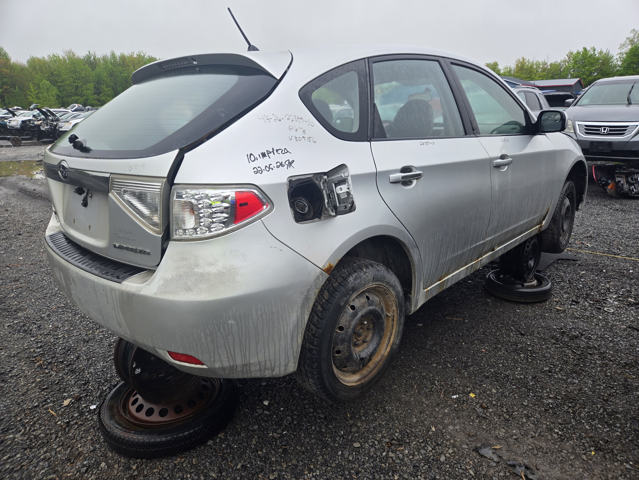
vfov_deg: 58.9
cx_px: 320
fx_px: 425
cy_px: 240
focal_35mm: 23
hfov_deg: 73.9
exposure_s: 1/183
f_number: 1.8
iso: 25
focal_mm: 5.4
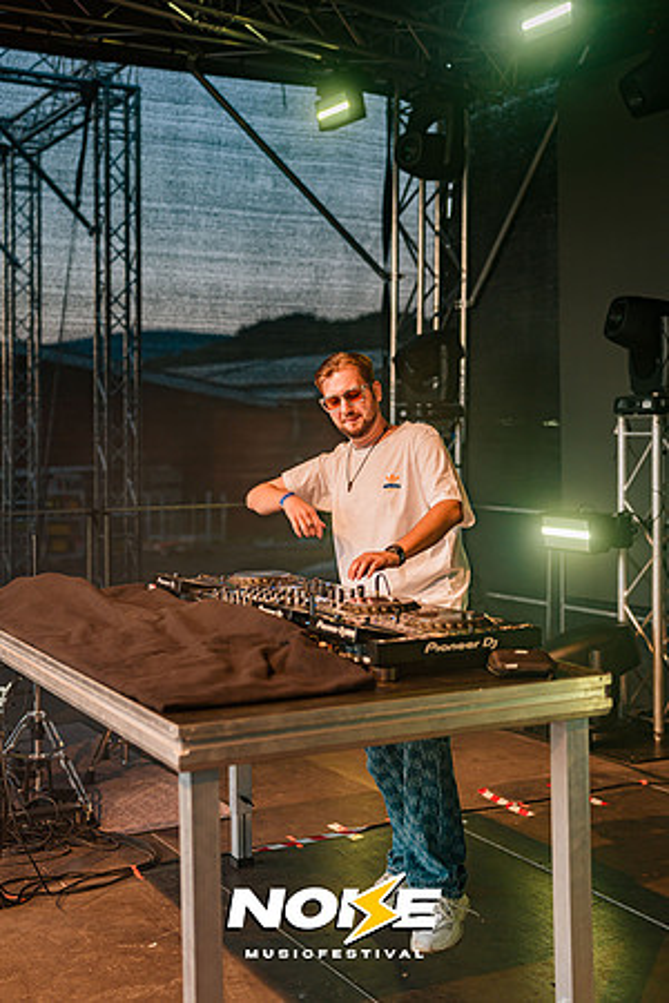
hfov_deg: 28.1
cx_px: 334
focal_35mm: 48
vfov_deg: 41.1
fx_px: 1338
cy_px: 502
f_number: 2.2
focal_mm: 48
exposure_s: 1/160
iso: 250
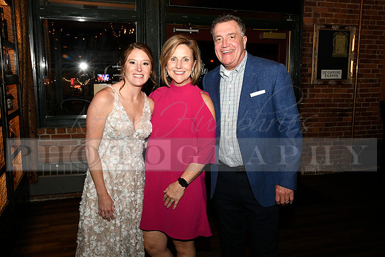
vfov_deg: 37.9
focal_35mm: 35
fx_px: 374
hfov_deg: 54.4
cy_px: 128
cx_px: 192
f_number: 11
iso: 6400
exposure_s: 1/60
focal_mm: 35
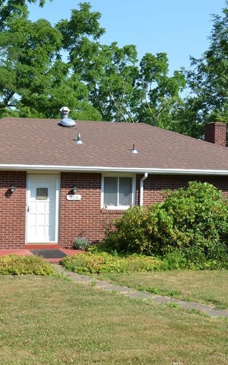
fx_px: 557
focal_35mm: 56
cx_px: 67
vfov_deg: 36.3
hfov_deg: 23.0
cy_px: 182
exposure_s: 1/250
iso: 160
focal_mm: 24
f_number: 8
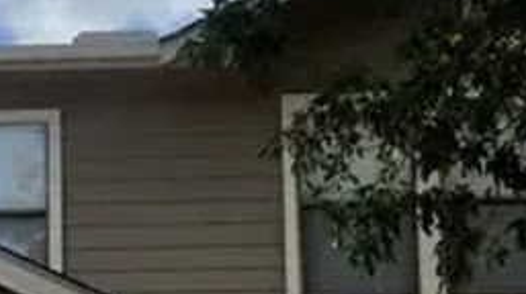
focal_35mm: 113
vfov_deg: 10.5
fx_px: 1575
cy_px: 374
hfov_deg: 18.6
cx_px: 45
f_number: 1.5
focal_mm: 5.7
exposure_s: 1/1698
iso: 50
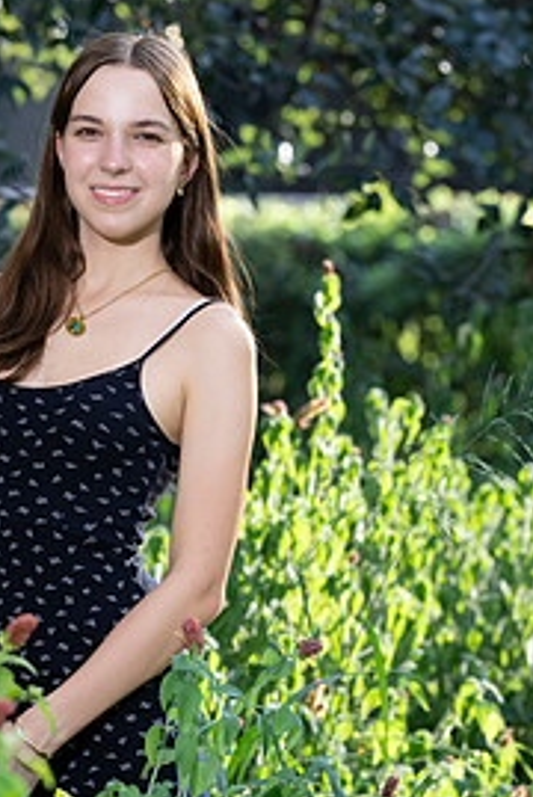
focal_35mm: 334
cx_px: 110
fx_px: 7398
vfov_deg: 6.2
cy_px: 379
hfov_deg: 4.1
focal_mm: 200
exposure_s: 1/200
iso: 640
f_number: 8
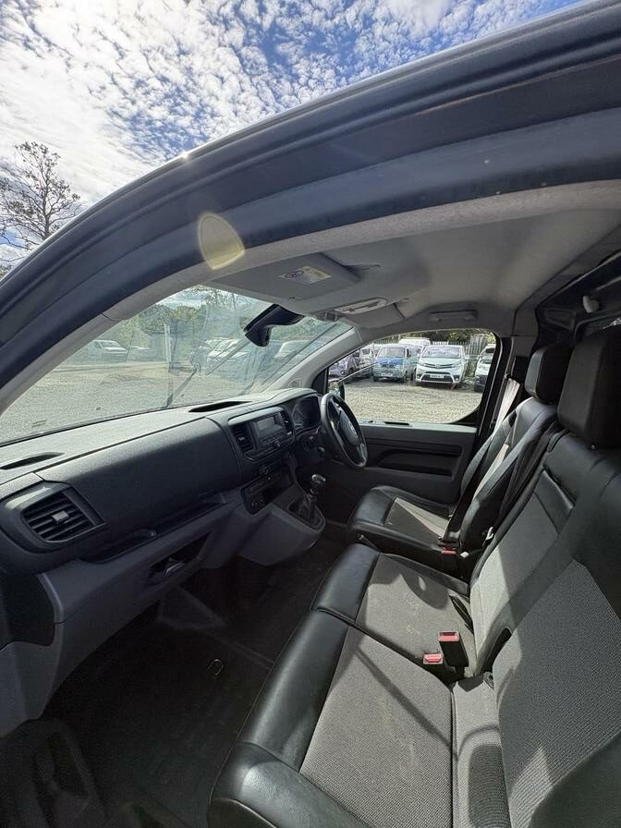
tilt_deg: -17.7
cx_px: 310
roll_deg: -7.2
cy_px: 414
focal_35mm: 14
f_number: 2.2
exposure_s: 1/591
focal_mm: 2.22
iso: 40
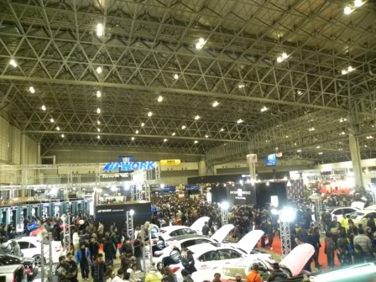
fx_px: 282
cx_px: 188
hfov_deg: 67.3
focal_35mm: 26
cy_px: 141
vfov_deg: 53.1
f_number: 2.8
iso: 400
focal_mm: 4.6
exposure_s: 1/30
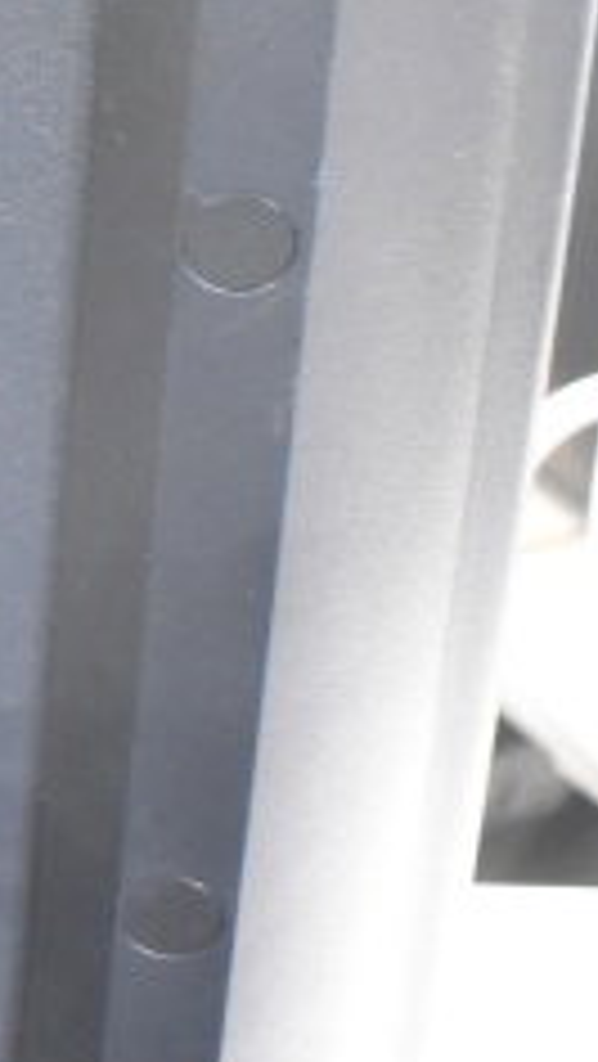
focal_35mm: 122
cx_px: -764
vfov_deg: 17.3
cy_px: 92
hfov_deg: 9.1
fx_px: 3434
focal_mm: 20
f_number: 3.8
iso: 4000
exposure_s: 1/30
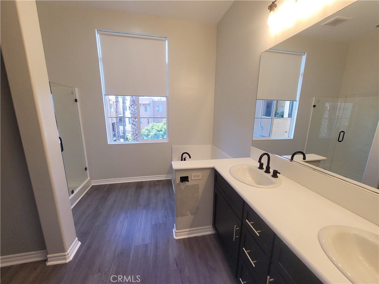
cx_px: 190
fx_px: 142
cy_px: 142
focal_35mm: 13
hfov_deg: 106.2
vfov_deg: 89.9
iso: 80
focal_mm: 2.2
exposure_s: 1/120
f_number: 2.2
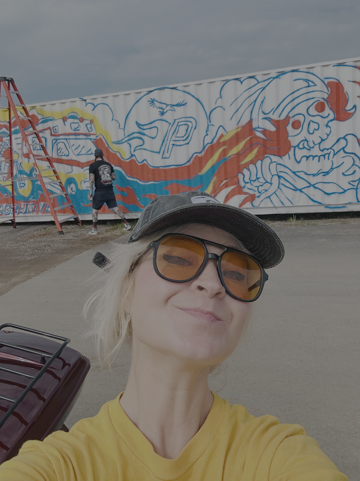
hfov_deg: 46.8
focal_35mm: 30
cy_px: 240
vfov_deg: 60.0
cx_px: 180
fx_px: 416
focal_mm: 2.69
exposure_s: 1/1383
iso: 25
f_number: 1.9
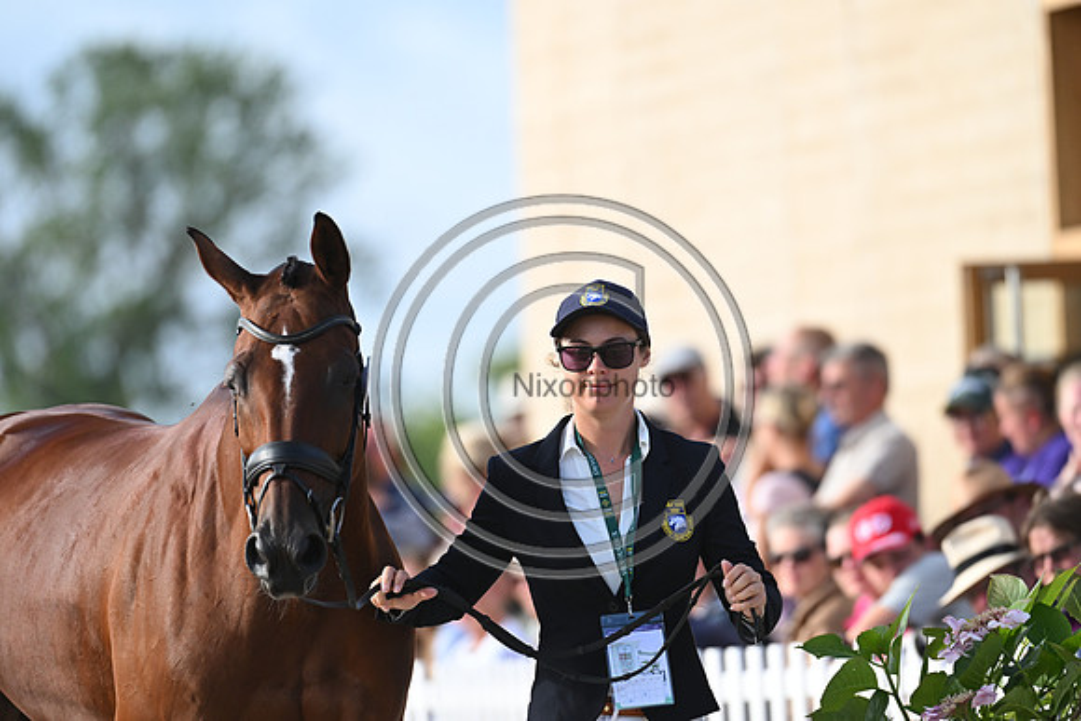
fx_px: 12013
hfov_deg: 5.2
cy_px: 360
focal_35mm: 400
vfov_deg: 3.4
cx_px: 540
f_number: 5
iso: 800
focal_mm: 400
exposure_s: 1/1600
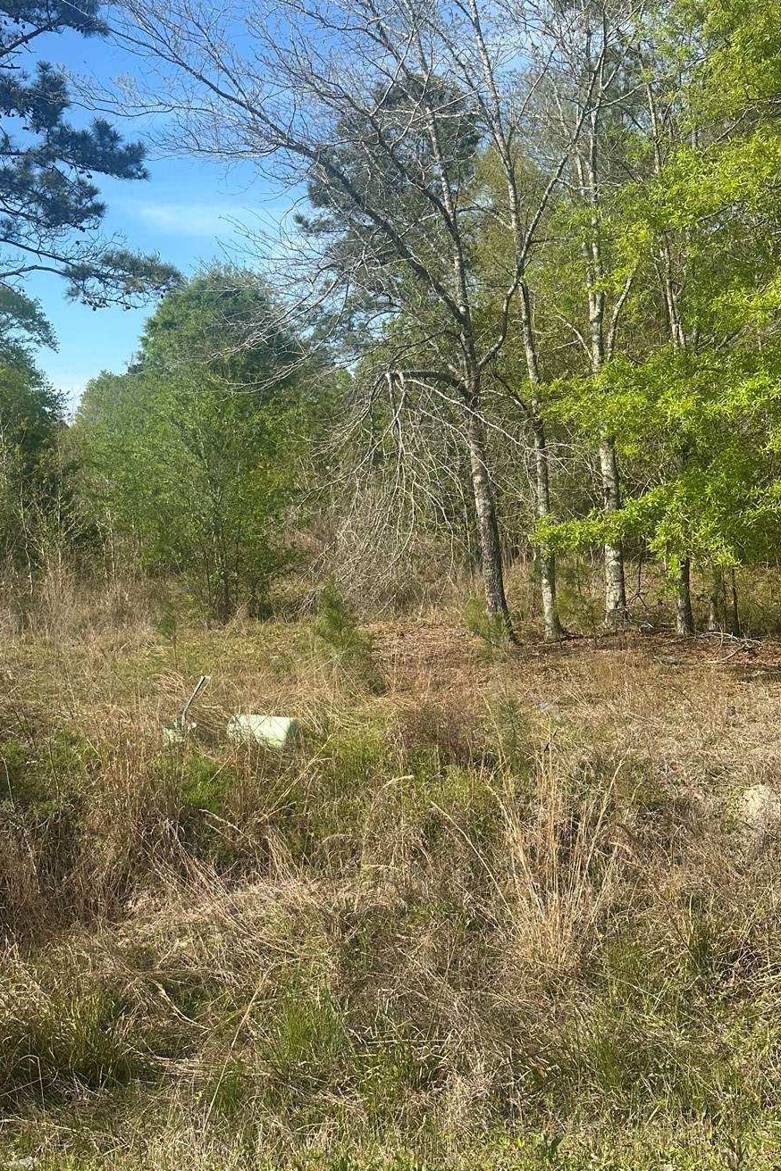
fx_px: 1269
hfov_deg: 34.1
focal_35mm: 39
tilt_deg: -8.5
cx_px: 305
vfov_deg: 49.5
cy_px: 612
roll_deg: -1.2
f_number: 1.78
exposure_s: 1/2967
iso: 80
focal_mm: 6.86
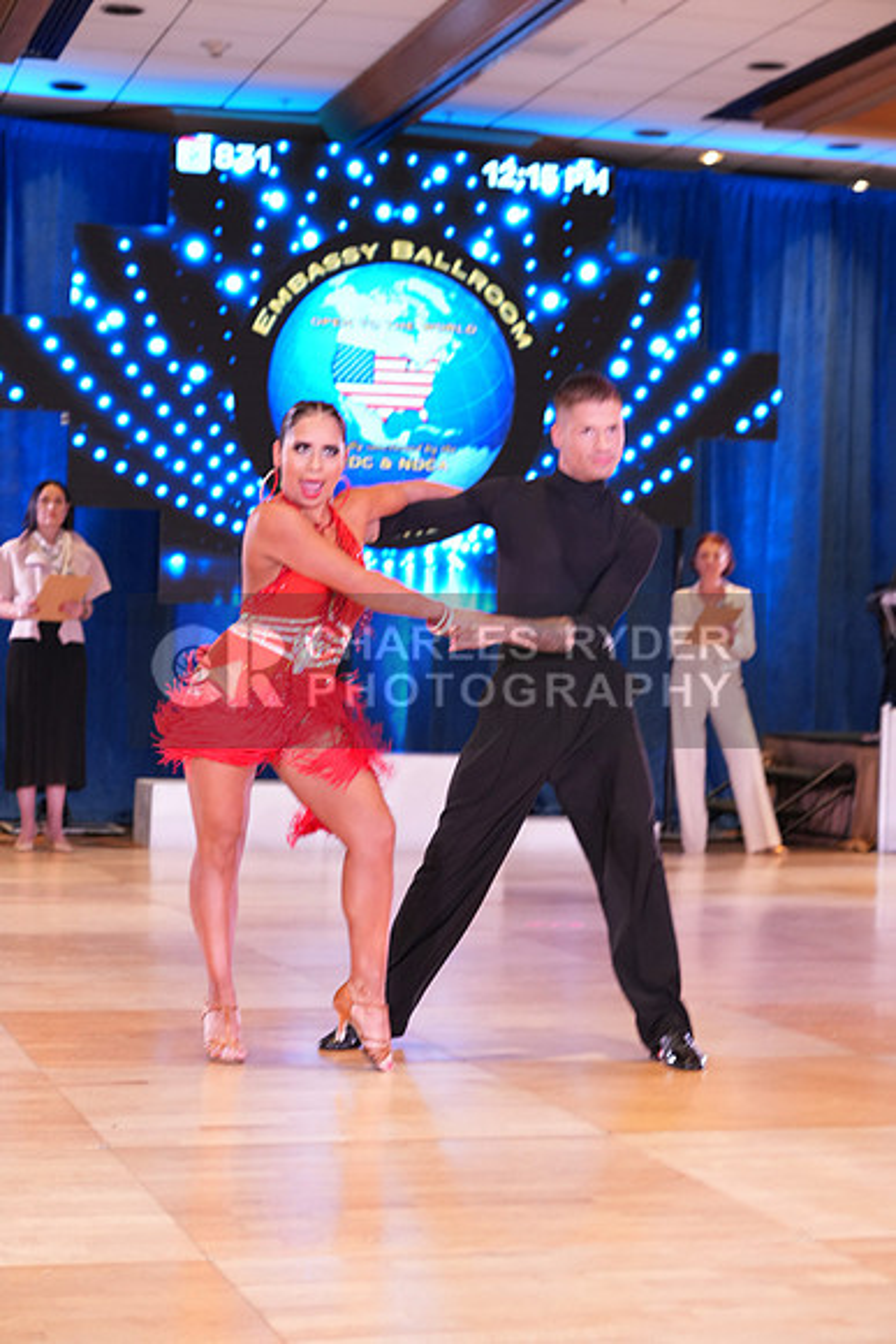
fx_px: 2574
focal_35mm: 69
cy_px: 672
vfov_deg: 29.2
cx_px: 448
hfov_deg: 19.7
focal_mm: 69
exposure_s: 1/200
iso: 2000
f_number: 5
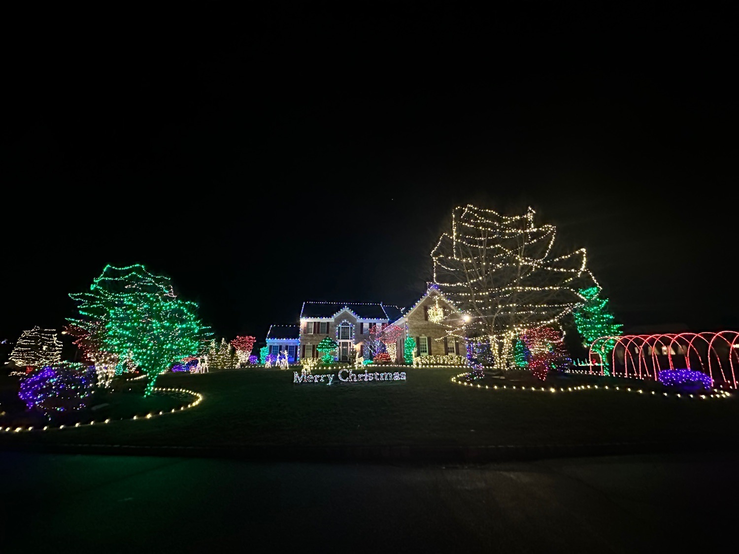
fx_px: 299
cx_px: 370
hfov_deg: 102.1
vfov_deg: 85.7
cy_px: 277
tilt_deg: +16.6
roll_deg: +0.5
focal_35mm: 14
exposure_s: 1/30
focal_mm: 2.22
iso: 2000
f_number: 2.2
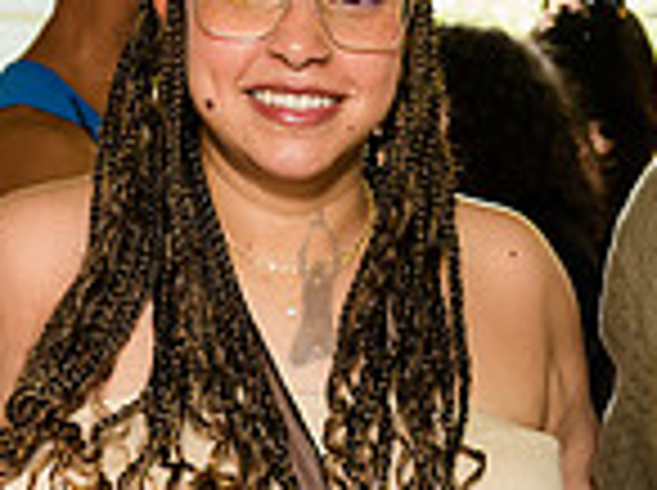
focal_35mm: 111
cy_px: 285
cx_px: 315
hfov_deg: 17.8
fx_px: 2103
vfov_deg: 13.3
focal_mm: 29
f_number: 3.2
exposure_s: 1/200
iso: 800
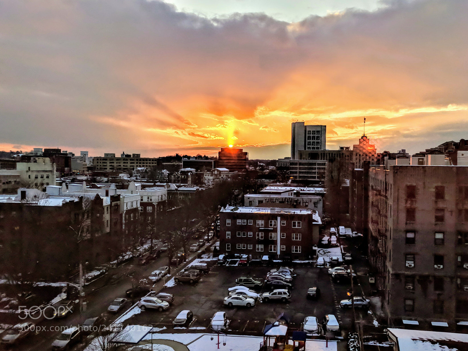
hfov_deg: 67.3
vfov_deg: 53.1
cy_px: 176
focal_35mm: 26
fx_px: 352
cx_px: 234
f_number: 2
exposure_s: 1/2907
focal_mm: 4.67
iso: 62
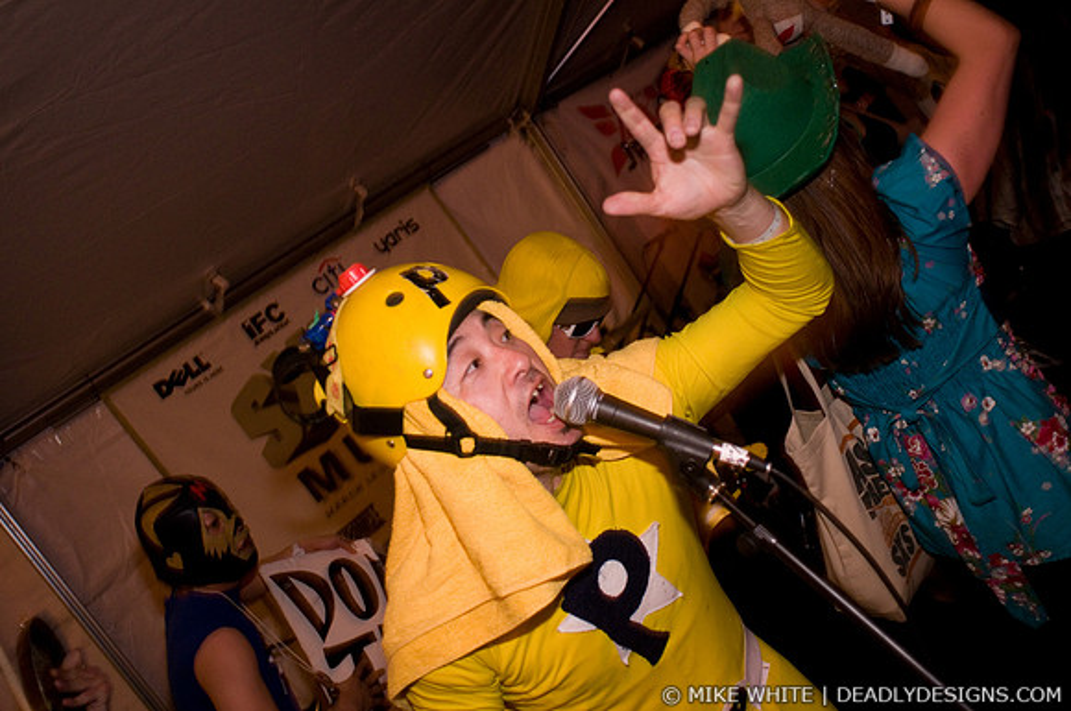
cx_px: 536
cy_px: 356
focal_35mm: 30
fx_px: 891
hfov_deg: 62.0
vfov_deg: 43.5
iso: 800
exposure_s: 1/30
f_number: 2.8
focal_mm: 20
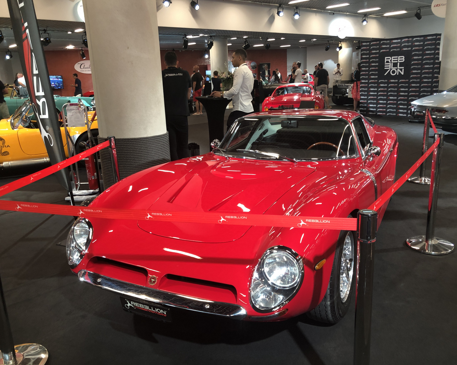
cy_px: 179
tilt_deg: -14.6
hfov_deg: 58.7
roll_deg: +1.3
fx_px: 406
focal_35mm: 30
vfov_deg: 48.5
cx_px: 242
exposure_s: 1/17
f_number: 1.8
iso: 40
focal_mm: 3.99
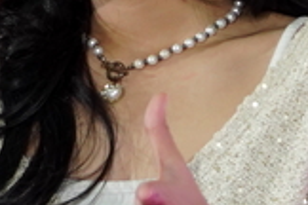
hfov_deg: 2.1
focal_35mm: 970
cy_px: 168
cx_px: 57
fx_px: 8298
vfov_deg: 1.4
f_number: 4
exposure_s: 1/200
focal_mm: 105
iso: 1250
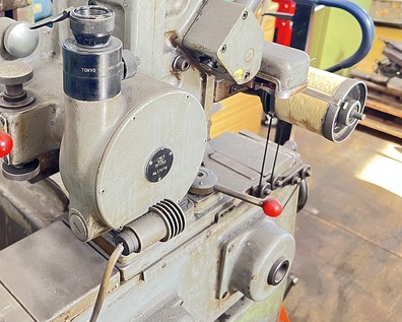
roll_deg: +0.4
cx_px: 91
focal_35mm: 41
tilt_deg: -24.7
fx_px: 488
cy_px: 88
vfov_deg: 35.8
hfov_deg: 43.1
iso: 500
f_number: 1.5
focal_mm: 5.7
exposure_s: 1/48
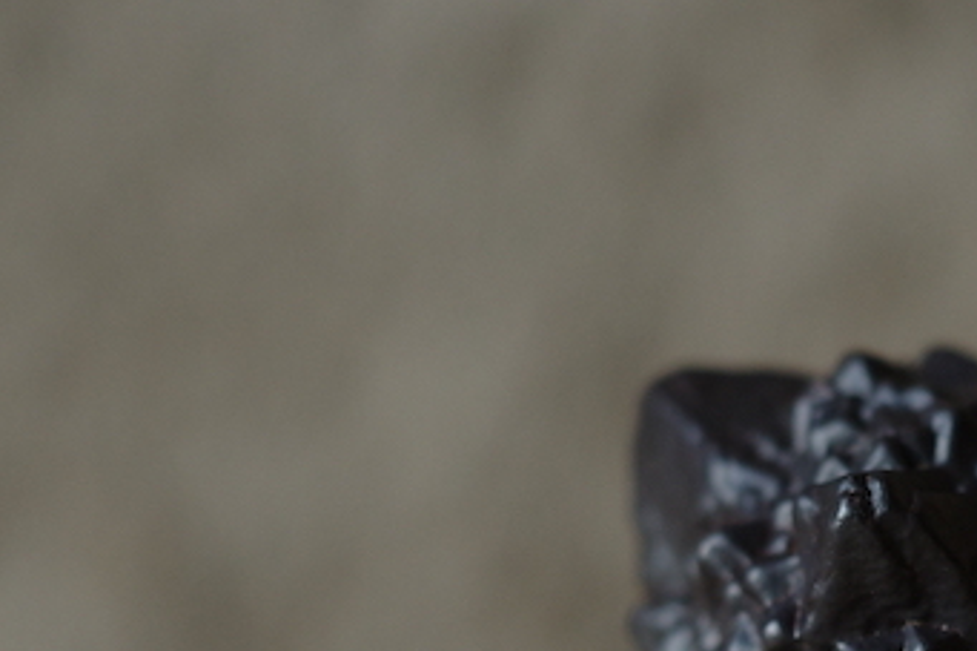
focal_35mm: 176
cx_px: 974
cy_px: 714
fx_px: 4774
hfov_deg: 11.6
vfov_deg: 7.7
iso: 200
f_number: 2.8
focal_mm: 26
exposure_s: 1/100
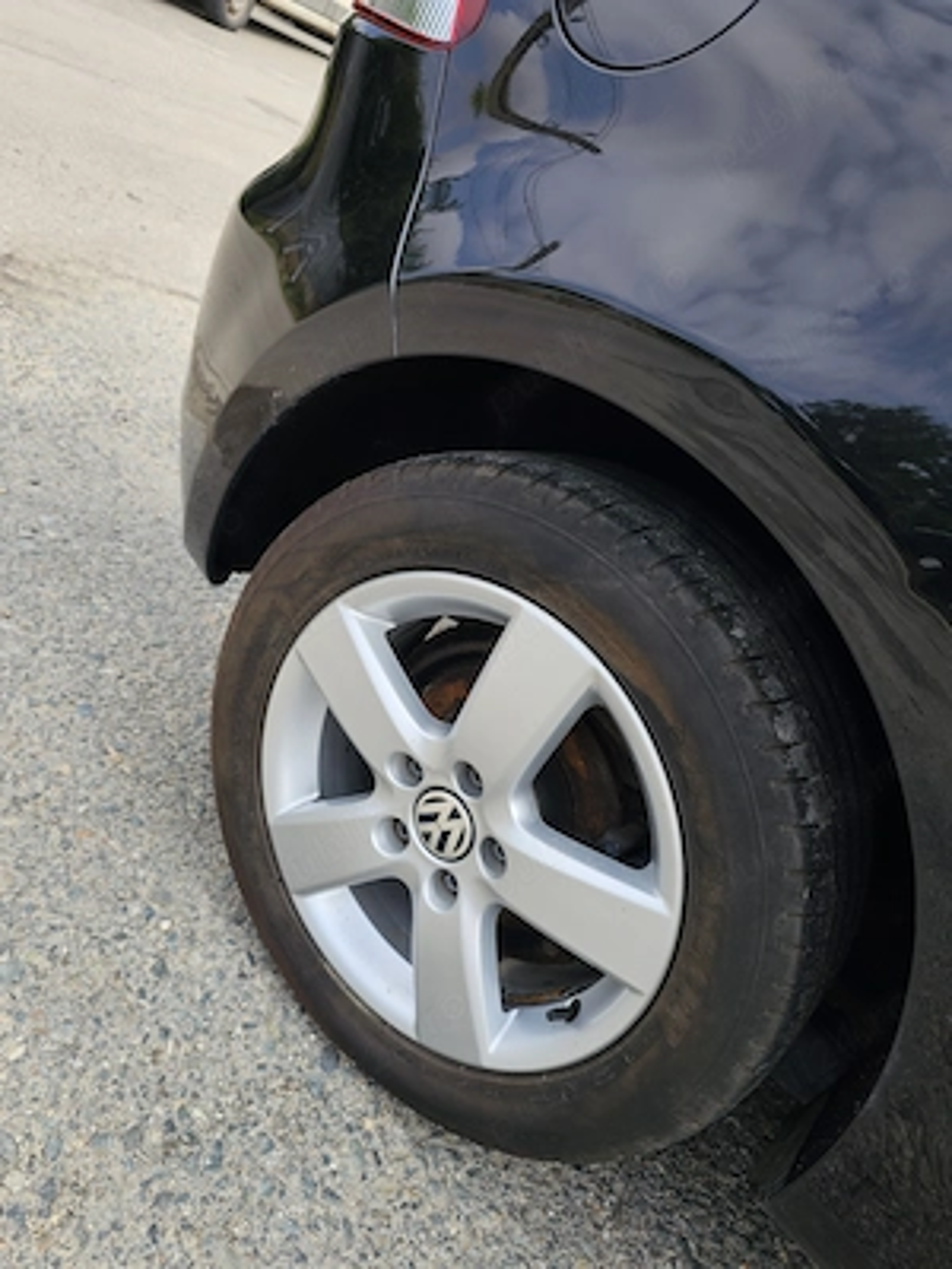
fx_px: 843
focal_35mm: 23
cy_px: 634
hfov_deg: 58.9
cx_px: 476
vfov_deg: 73.9
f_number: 1.7
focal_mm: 6.3
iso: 10
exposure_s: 1/286
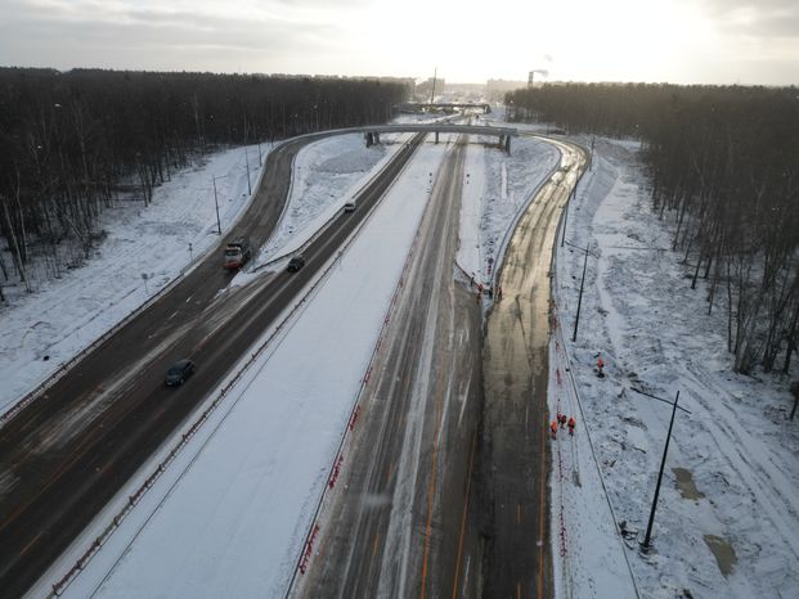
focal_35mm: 24
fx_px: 554
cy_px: 300
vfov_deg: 56.8
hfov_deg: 71.6
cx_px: 400
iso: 150
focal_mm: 6.72
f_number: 1.7
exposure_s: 1/2000
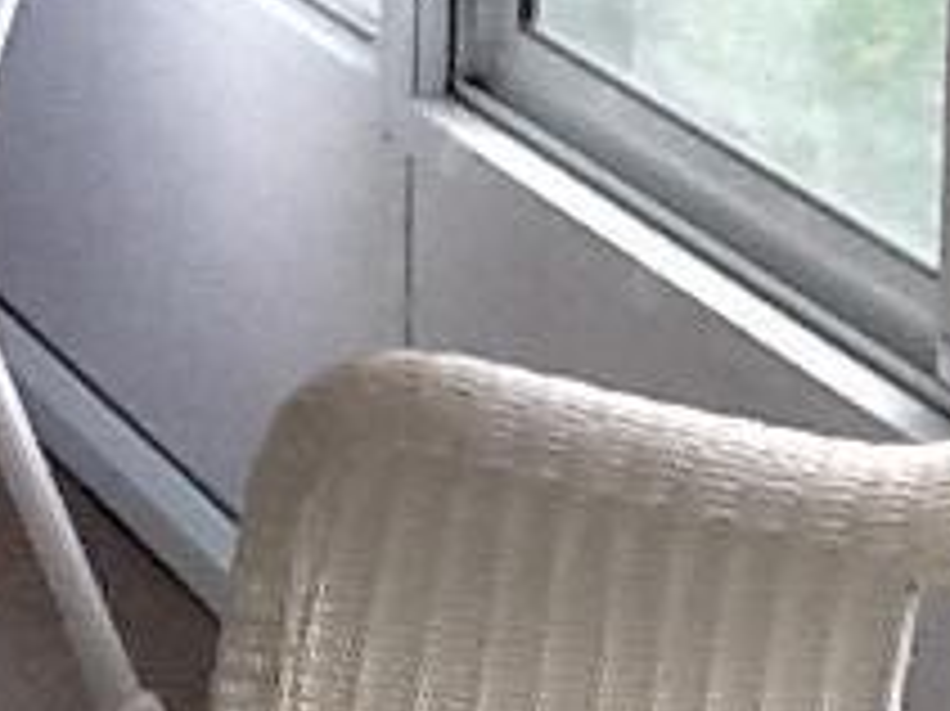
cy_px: -495
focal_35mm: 200
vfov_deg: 7.2
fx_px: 5486
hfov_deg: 9.6
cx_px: -567
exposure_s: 1/100
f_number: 2.4
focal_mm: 2.03
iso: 40
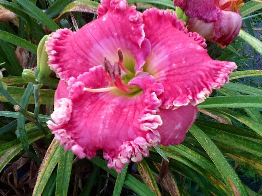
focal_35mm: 44
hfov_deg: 42.9
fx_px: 333
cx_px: 131
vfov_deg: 32.9
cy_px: 98
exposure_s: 1/30
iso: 80
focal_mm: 2.03
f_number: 2.4
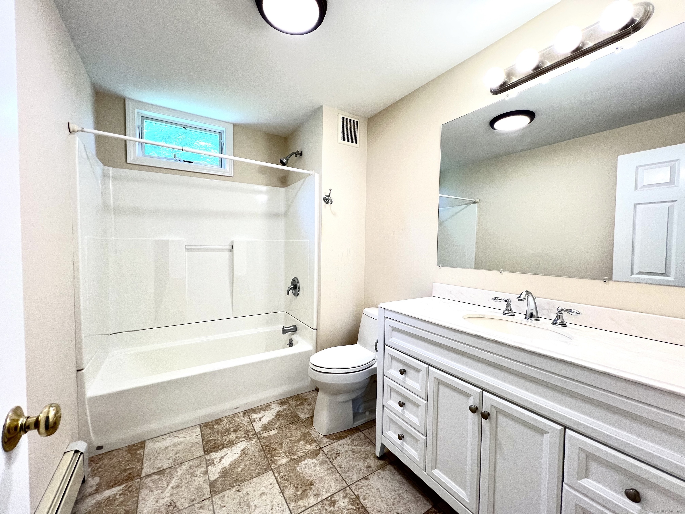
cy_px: 257
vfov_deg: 89.9
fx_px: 257
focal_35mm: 13
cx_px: 342
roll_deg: -0.9
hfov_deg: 106.2
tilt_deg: -3.5
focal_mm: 1.57
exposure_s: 1/120
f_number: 1.8
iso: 160
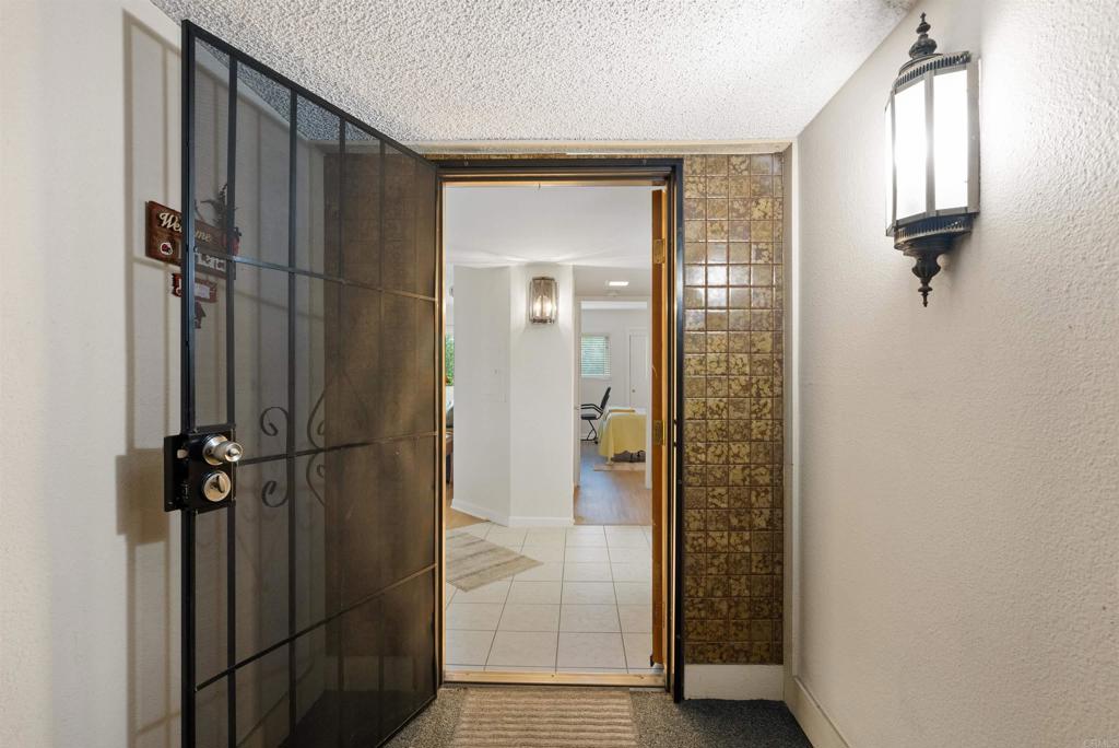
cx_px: 560
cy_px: 374
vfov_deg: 73.8
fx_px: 498
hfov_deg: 96.7
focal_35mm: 16
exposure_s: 1/1.25
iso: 1600
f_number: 9
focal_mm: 16
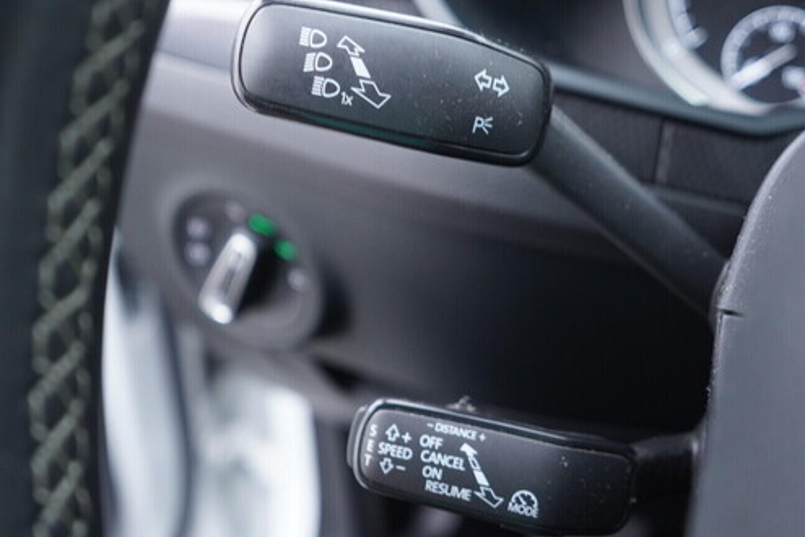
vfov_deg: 33.4
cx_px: 433
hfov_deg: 48.4
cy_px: 243
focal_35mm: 40
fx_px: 894
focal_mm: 24
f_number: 2.8
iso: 500
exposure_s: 1/40
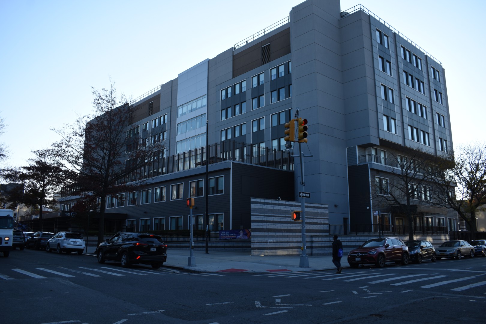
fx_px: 405
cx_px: 243
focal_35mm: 30
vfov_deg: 43.6
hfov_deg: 61.9
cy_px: 162
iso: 100
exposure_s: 1/250
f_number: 5
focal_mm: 20
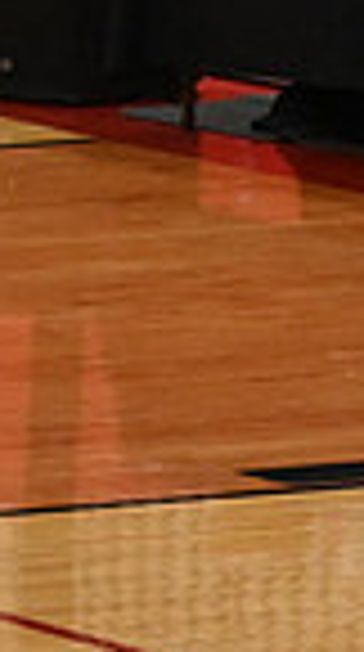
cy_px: -115
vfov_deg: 2.9
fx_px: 13058
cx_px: 1213
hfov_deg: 1.6
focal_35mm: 757
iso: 6400
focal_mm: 120
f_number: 4
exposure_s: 1/400
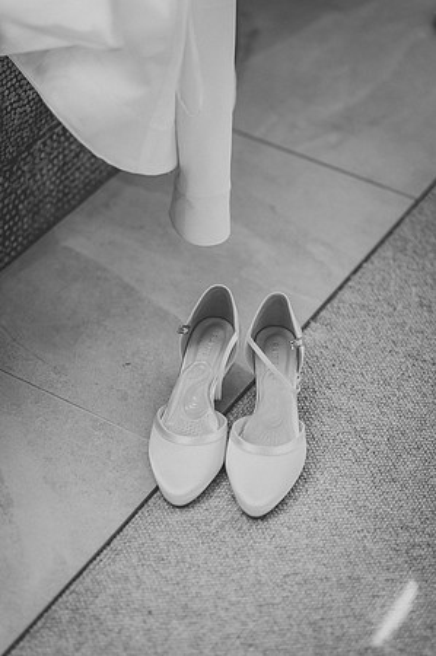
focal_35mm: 85
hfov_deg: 16.0
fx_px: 1548
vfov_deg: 23.9
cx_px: 218
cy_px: 328
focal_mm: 85
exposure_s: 1/1250
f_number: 1.8
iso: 100
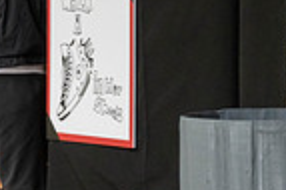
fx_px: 4666
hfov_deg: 3.5
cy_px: -38
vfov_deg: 2.3
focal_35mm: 588
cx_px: -166
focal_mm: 145
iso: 4000
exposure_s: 1/250
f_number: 11
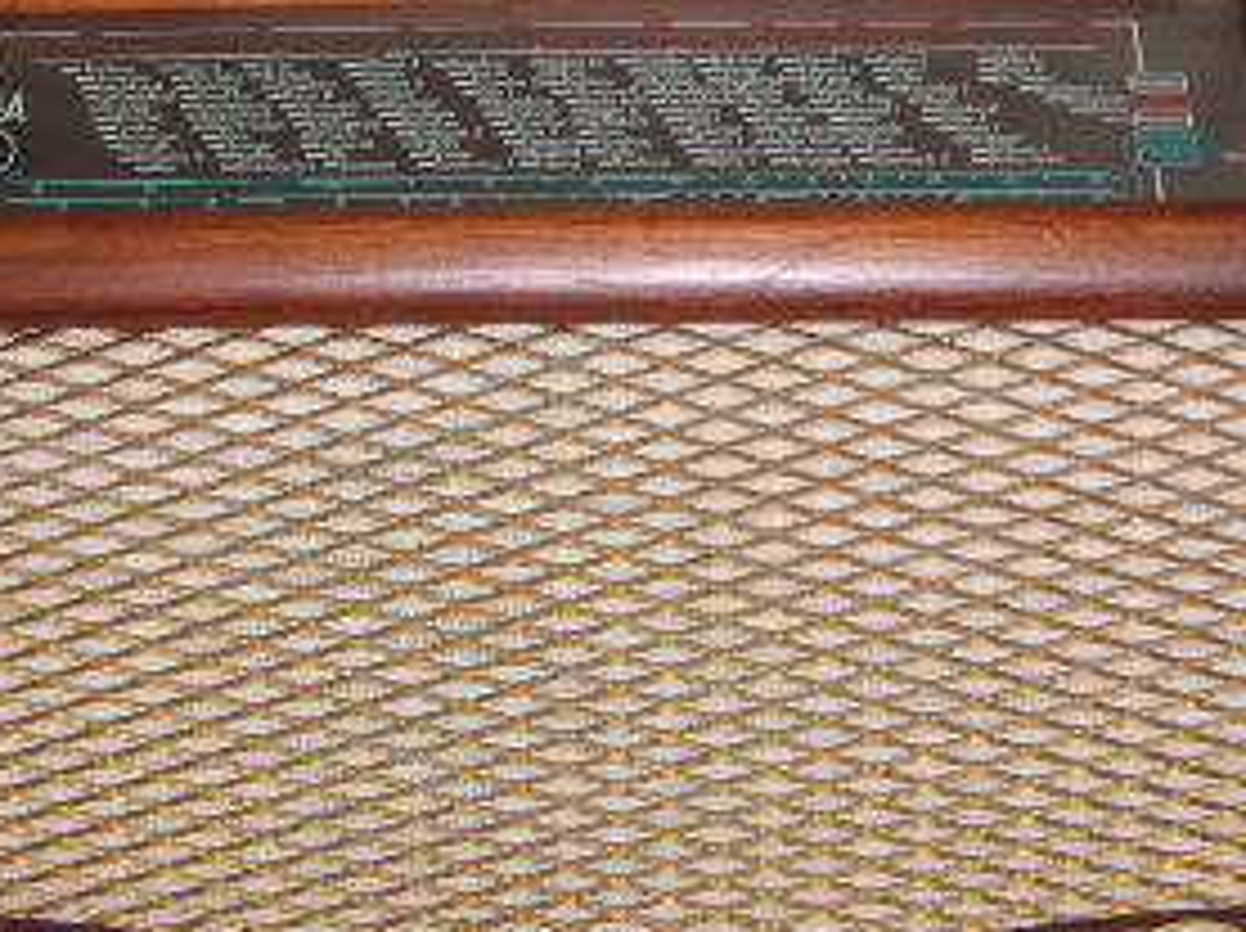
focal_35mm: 81
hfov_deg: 24.2
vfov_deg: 18.2
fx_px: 2912
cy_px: 432
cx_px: 607
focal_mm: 5.8
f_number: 2.8
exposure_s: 1/45
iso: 100
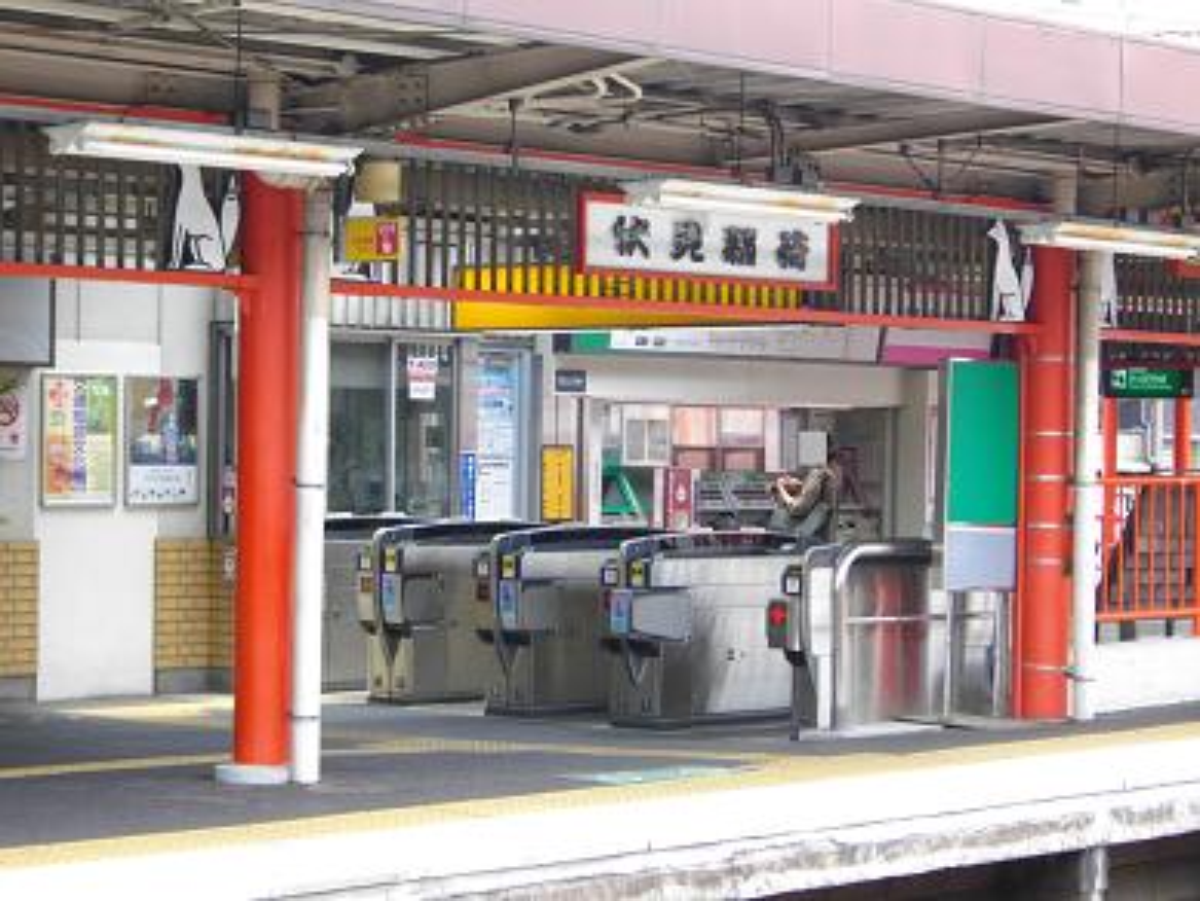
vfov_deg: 15.4
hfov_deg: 20.4
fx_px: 3329
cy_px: 450
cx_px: 600
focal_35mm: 96
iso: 252
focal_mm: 17.1
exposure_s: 1/100
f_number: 5.2
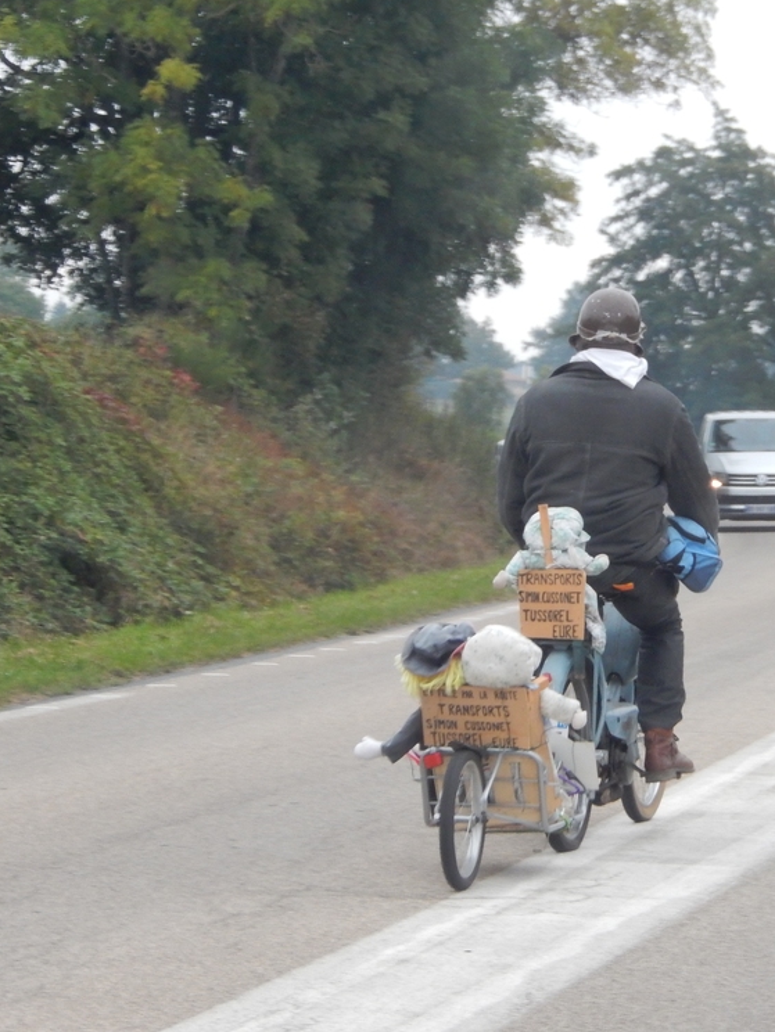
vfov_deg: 14.0
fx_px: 4208
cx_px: 458
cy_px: 515
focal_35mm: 141
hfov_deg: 10.5
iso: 400
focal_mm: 18.9
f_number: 5.3
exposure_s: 1/80
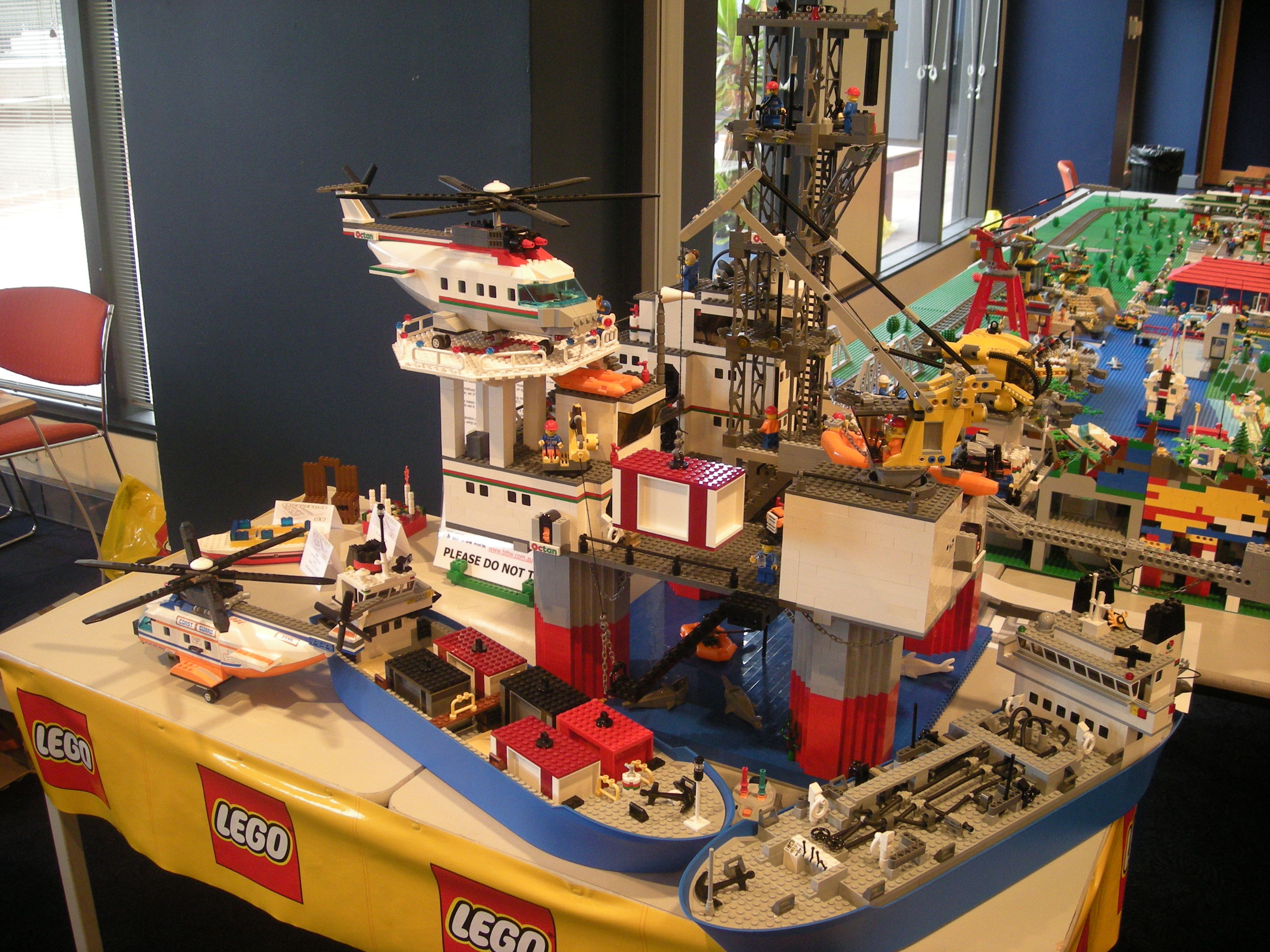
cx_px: 635
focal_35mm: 35
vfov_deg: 40.7
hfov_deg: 52.6
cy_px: 476
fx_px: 1284
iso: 154
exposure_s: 1/8
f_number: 2.8
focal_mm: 5.7
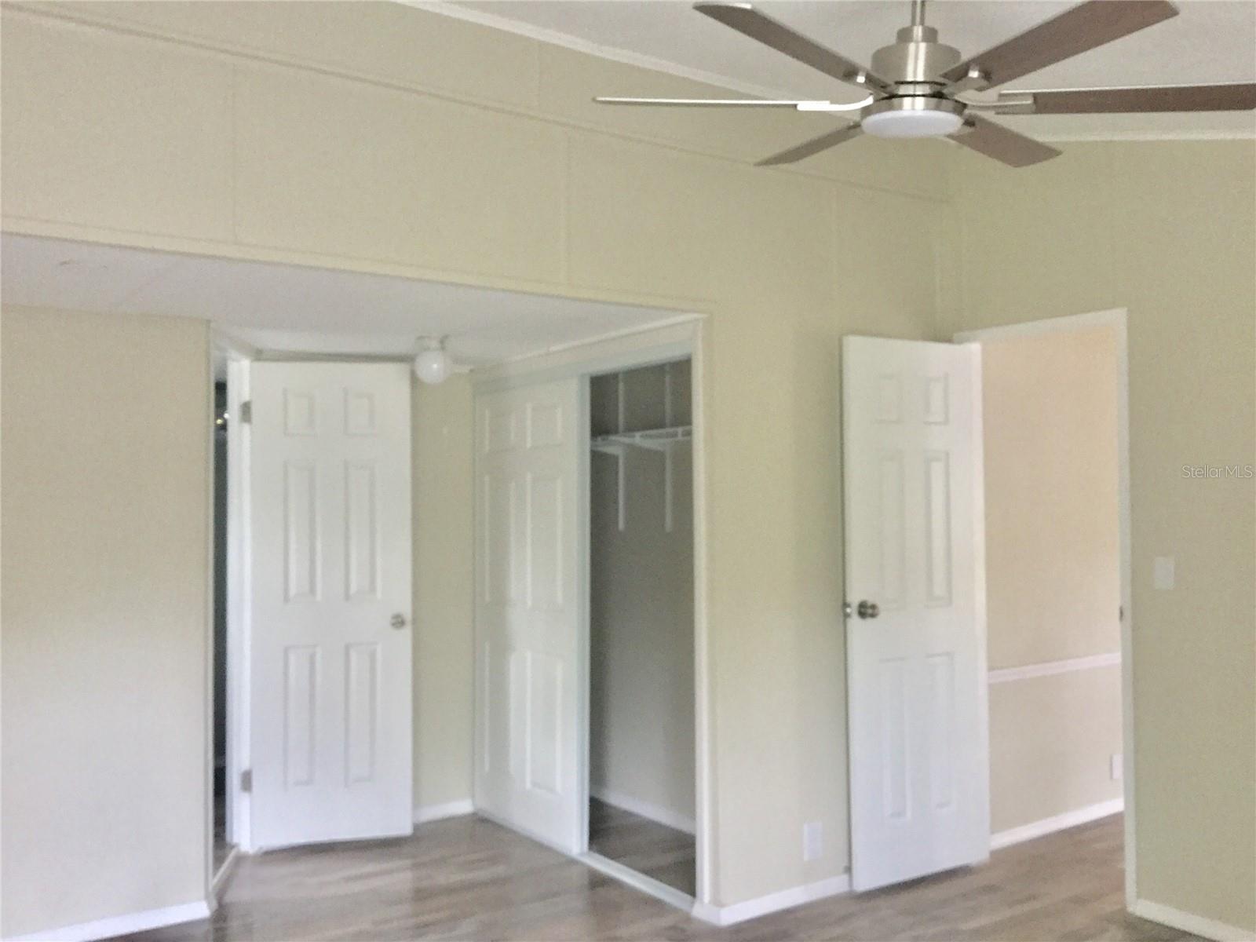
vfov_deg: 45.4
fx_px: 1125
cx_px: 628
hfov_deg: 58.4
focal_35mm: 31
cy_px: 471
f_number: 2.4
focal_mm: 3.3
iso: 100
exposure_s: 1/33
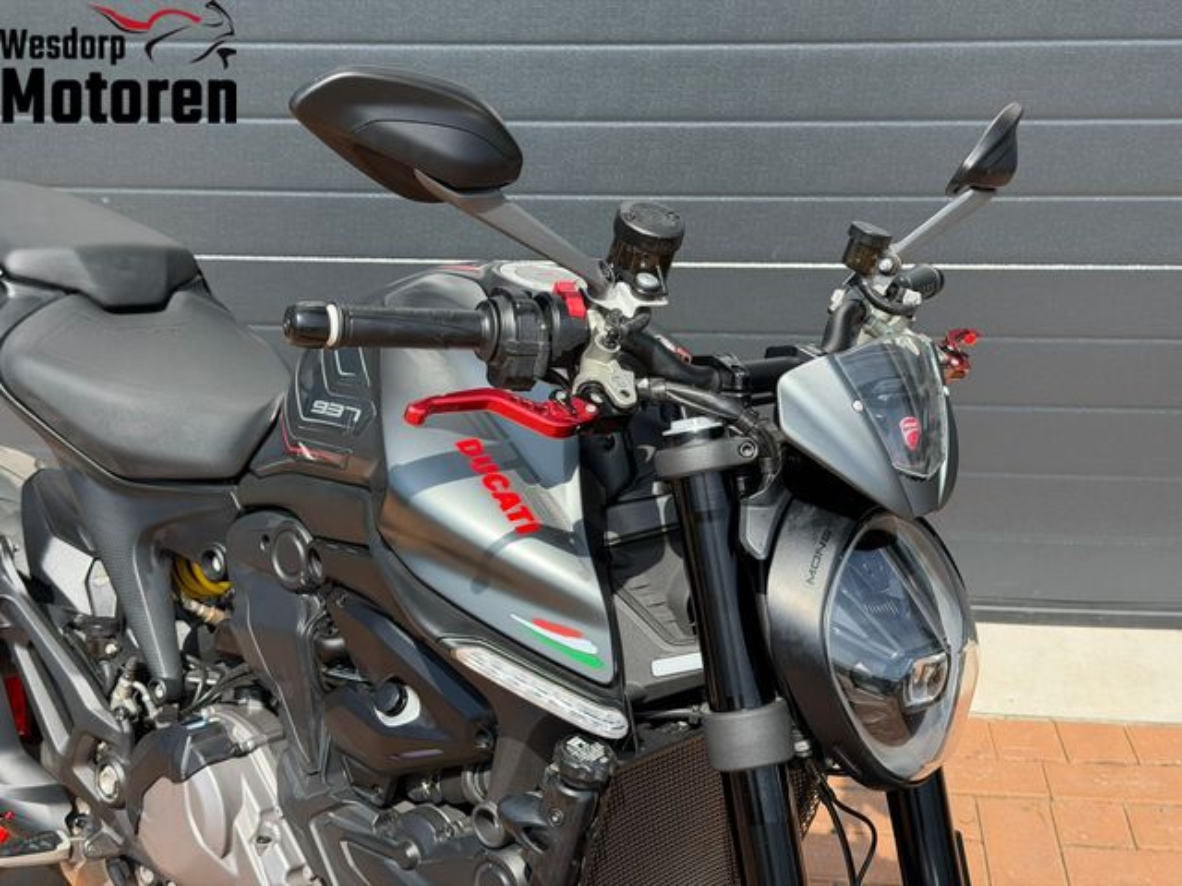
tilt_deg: -24.3
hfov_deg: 39.7
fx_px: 1639
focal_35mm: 48
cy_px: 443
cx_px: 591
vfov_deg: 30.3
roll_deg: +2.8
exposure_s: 1/2342
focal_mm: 6.76
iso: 100
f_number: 1.78
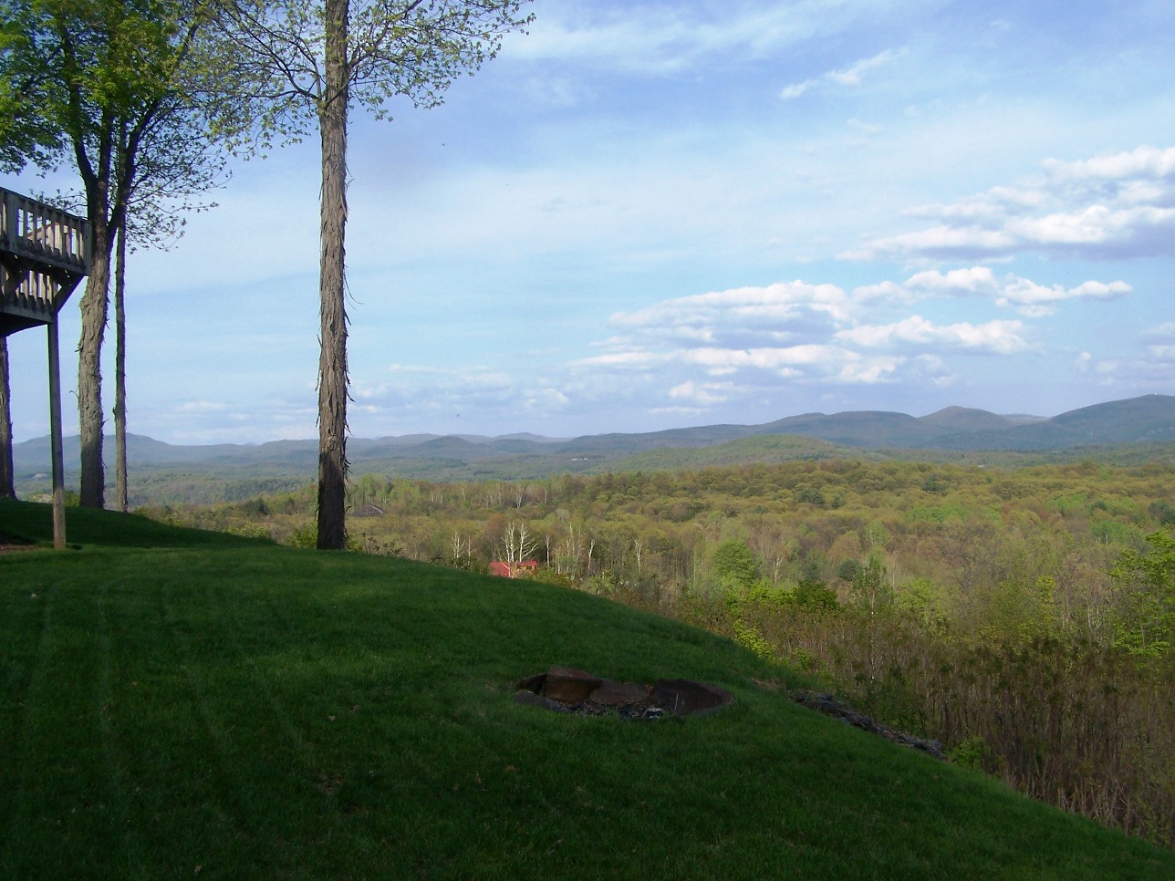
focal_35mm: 38
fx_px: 1290
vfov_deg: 37.7
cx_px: 588
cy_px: 440
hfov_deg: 49.0
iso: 80
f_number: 4
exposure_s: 1/750
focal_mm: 6.3
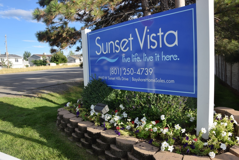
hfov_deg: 67.4
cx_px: 120
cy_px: 80
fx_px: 179
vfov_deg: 47.9
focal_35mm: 27
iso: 200
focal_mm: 18
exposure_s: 1/250
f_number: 8
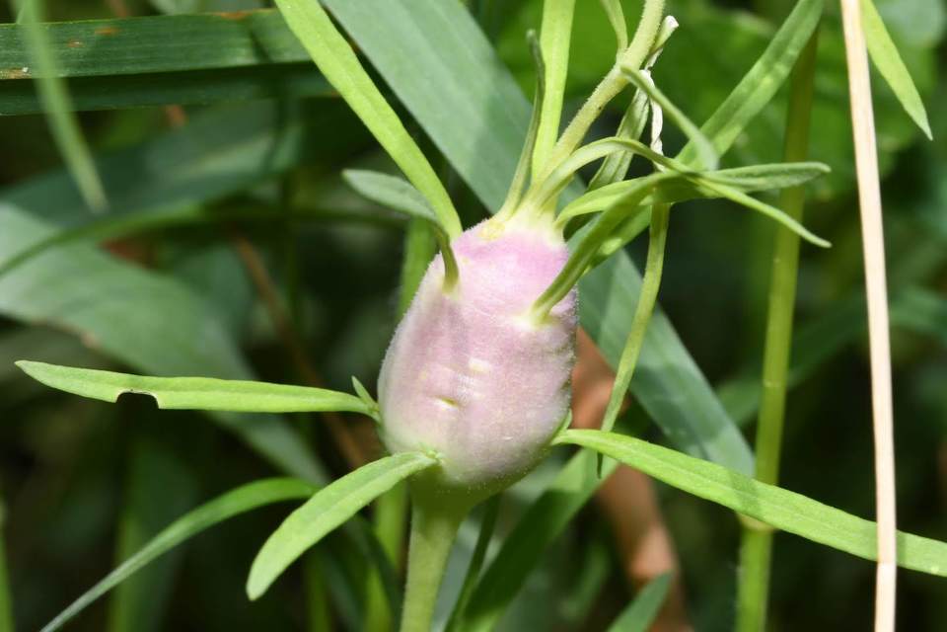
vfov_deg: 8.7
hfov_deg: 13.0
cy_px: 316
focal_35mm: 158
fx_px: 4143
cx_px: 474
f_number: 29
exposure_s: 1/60
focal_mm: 105
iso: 100
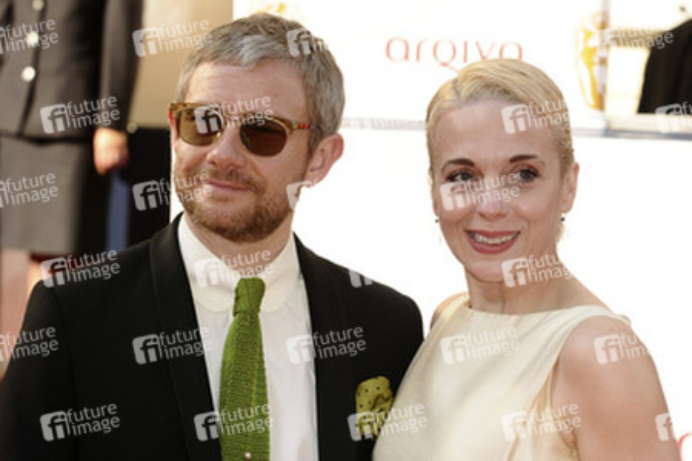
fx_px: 2883
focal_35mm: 150
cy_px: 230
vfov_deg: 9.1
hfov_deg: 13.7
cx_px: 346
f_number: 6.3
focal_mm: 100
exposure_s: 1/250
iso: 320
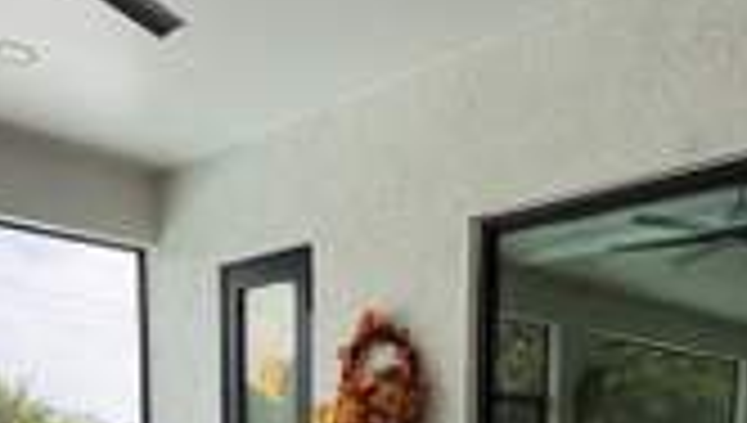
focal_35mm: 44
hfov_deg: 46.3
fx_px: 873
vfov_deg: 23.8
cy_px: 558
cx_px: 410
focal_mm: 2.22
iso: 40
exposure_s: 1/203
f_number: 2.2
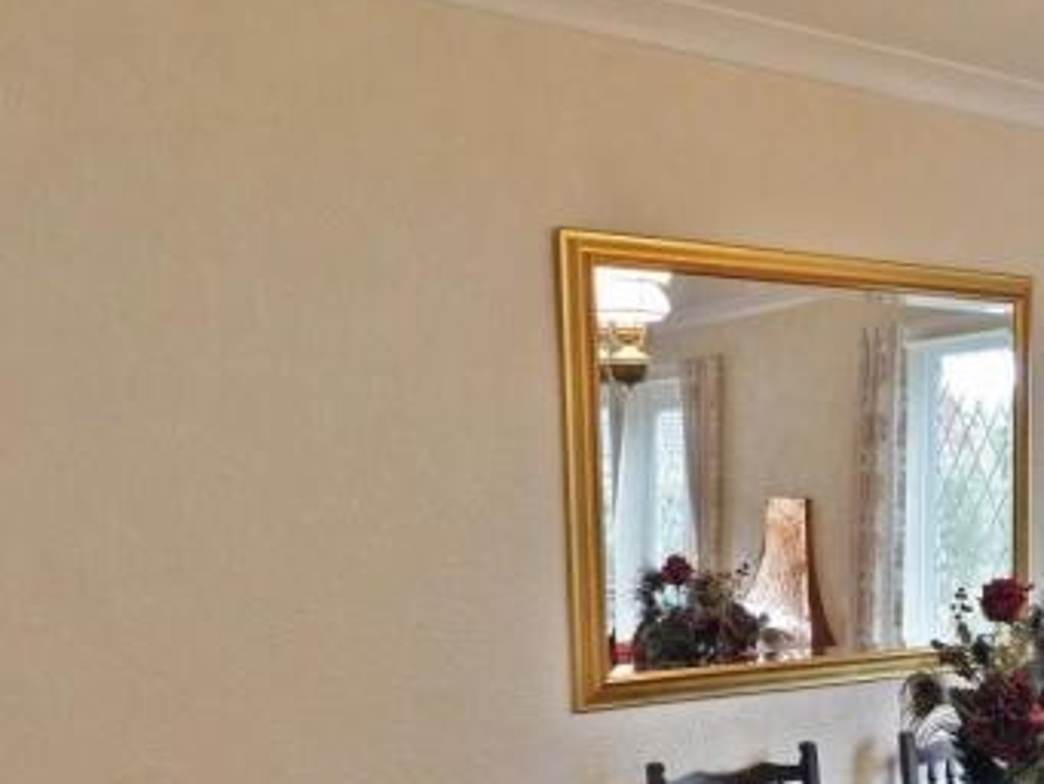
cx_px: 819
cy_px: 654
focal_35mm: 41
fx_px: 1237
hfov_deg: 43.8
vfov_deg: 33.9
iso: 800
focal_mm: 4.3
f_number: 3.3
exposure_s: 1/100
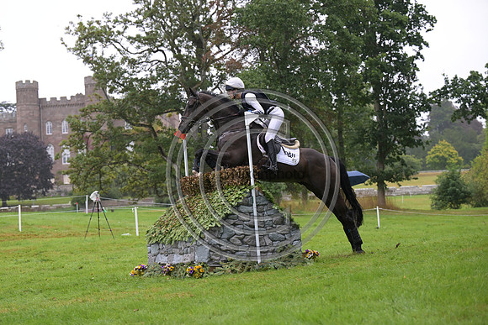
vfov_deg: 15.5
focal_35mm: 88
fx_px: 1193
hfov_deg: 23.1
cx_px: 244
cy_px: 162
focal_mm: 88
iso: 640
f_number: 4
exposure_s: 1/1250
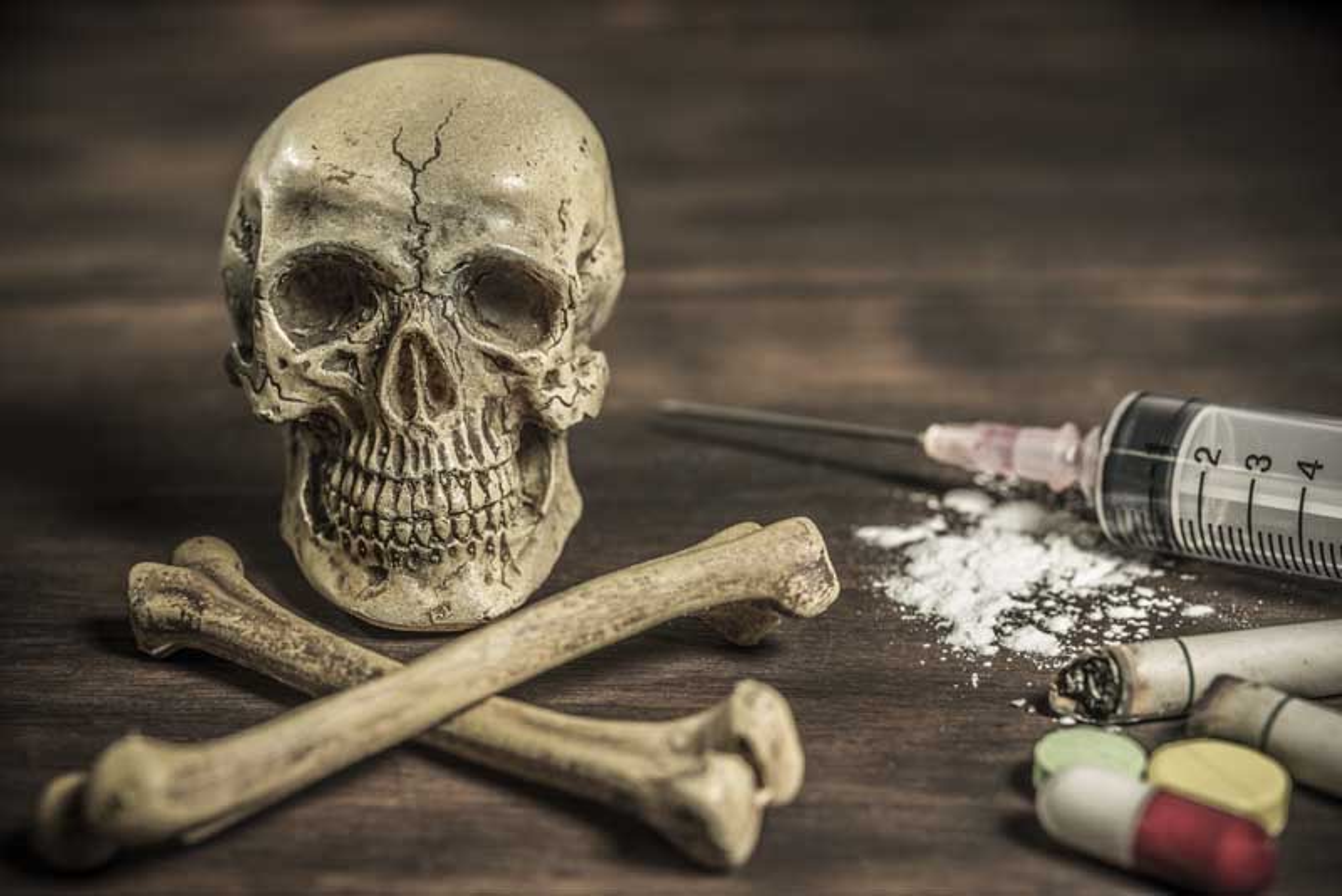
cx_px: 671
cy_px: 448
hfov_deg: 33.4
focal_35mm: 60
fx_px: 2237
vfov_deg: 22.6
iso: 100
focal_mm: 60
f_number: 9
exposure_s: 1/6
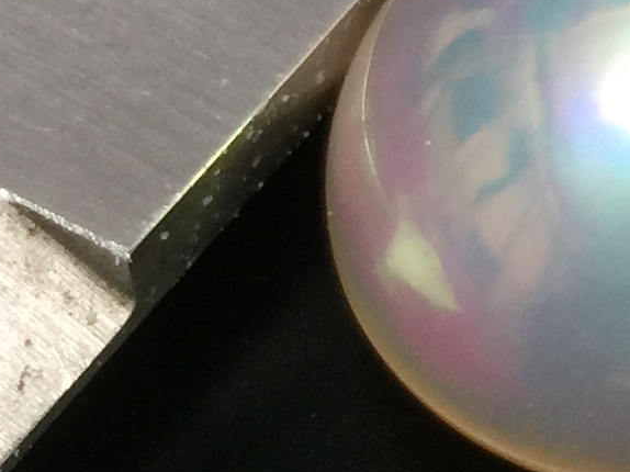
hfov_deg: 11.3
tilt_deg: -49.2
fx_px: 3002
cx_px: 1071
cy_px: -209
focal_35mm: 165
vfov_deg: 8.8
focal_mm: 4.15
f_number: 2.2
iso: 40
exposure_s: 1/40
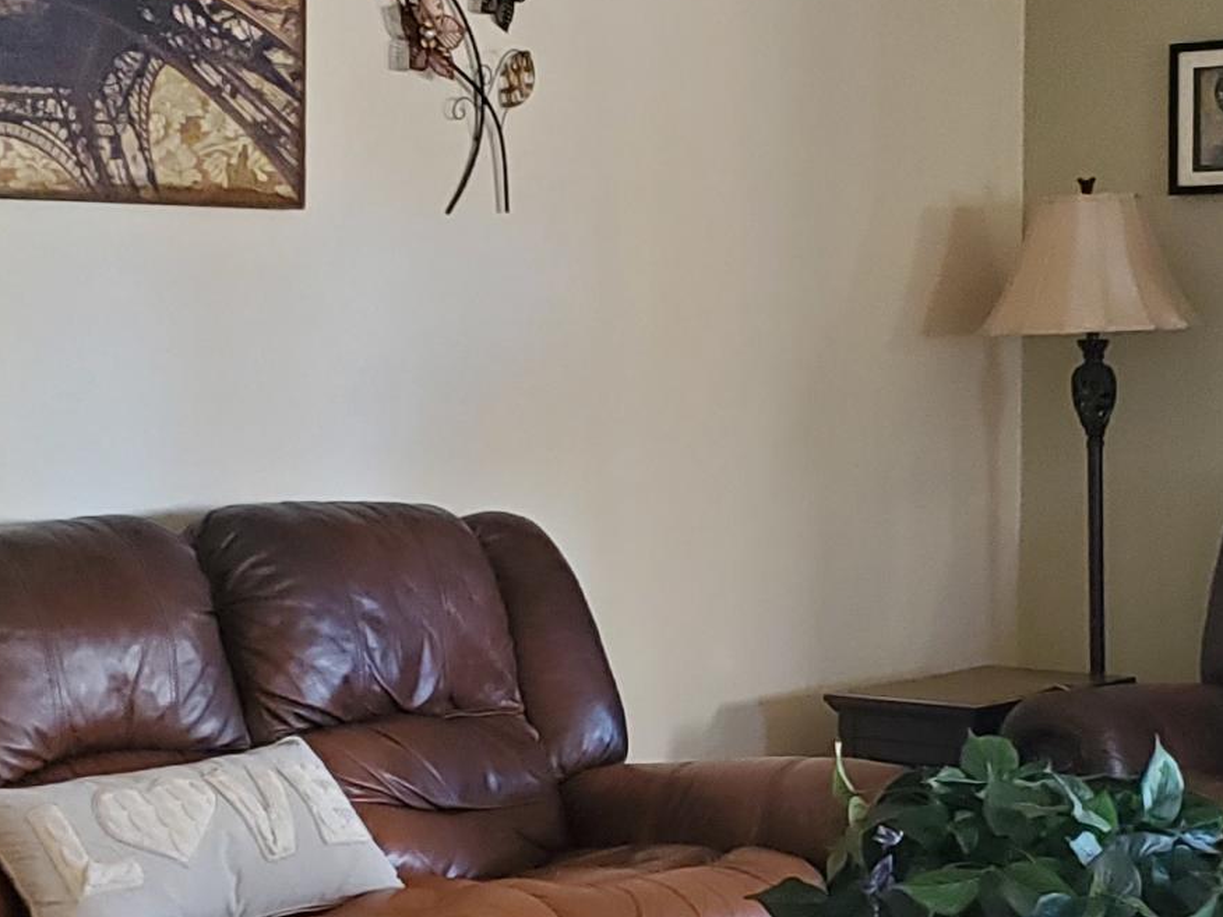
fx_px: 3144
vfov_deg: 16.6
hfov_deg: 22.0
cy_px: 567
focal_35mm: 89
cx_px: 741
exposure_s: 1/39
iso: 400
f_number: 1.5
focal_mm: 4.3
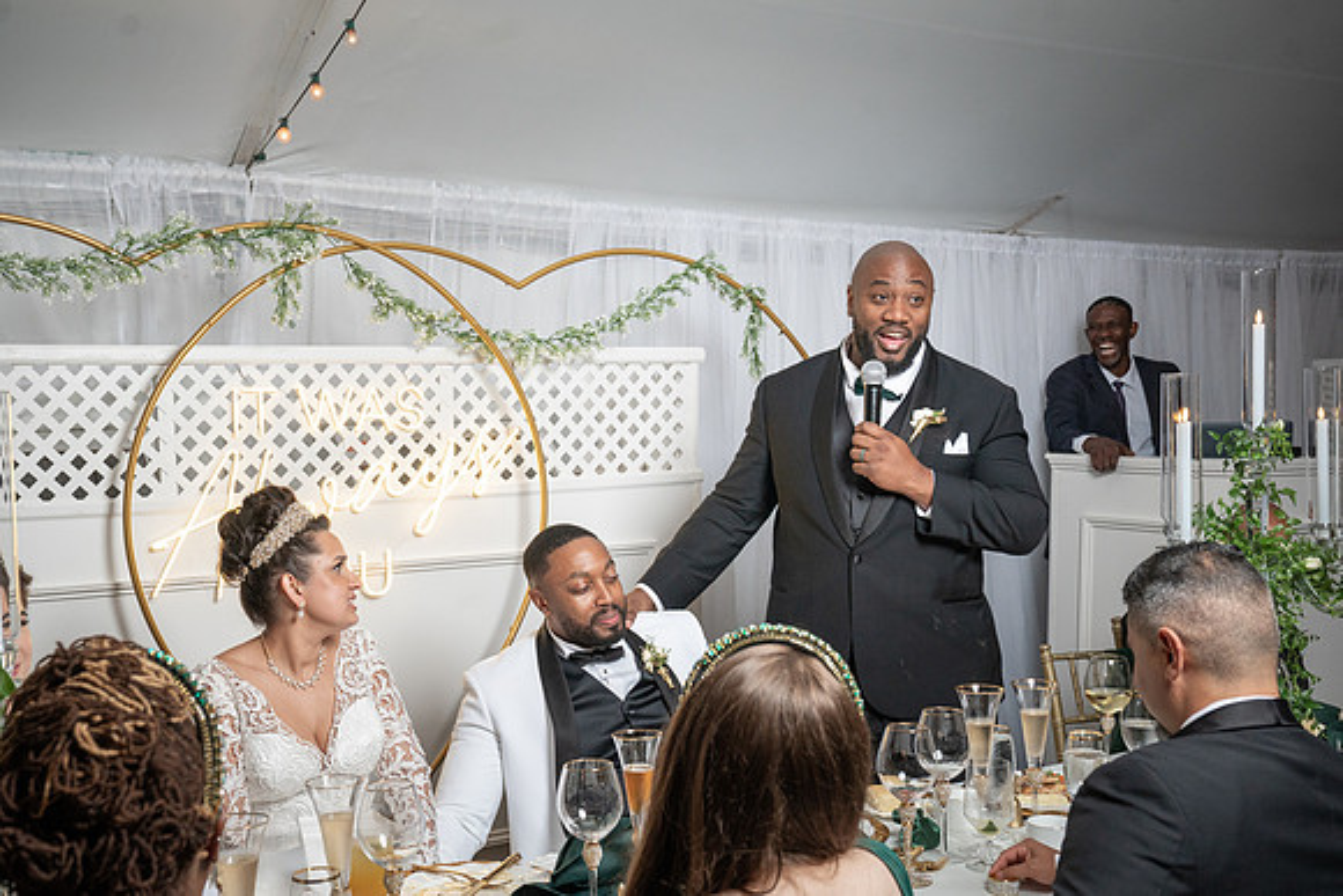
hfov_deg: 47.5
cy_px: 487
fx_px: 1524
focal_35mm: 41
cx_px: 613
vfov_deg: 32.8
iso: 1000
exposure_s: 1/200
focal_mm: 37
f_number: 5.6
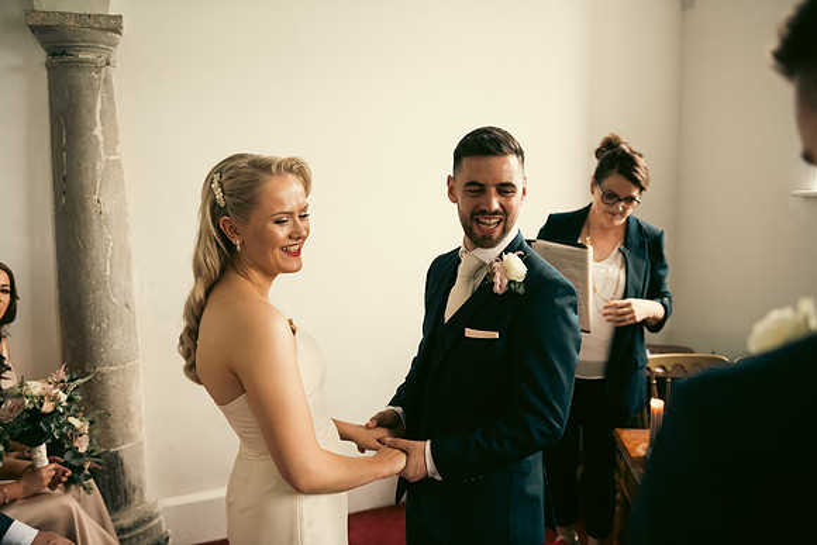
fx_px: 726
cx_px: 408
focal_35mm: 32
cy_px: 272
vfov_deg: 41.1
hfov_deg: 58.7
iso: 800
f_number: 3.5
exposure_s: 1/160
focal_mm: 32
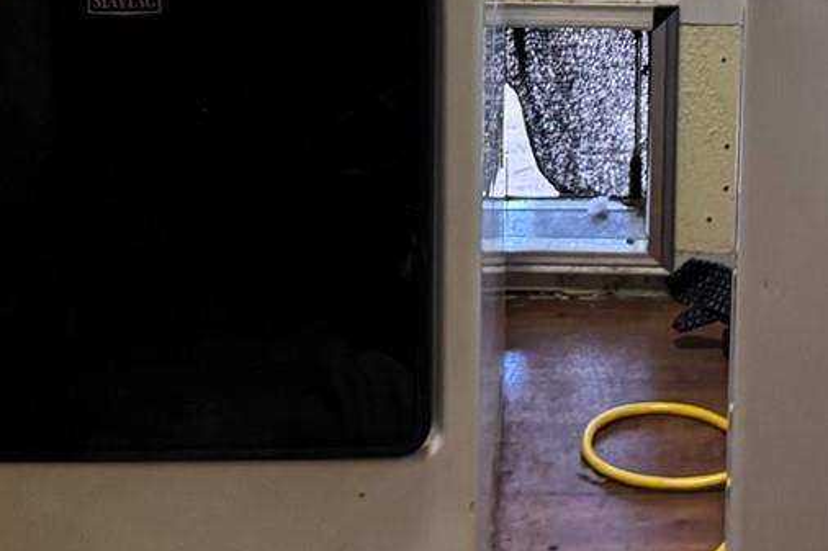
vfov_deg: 12.7
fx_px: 2322
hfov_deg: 19.9
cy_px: -334
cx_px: 694
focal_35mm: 101
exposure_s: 1/60
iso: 400
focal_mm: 6.76
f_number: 1.78
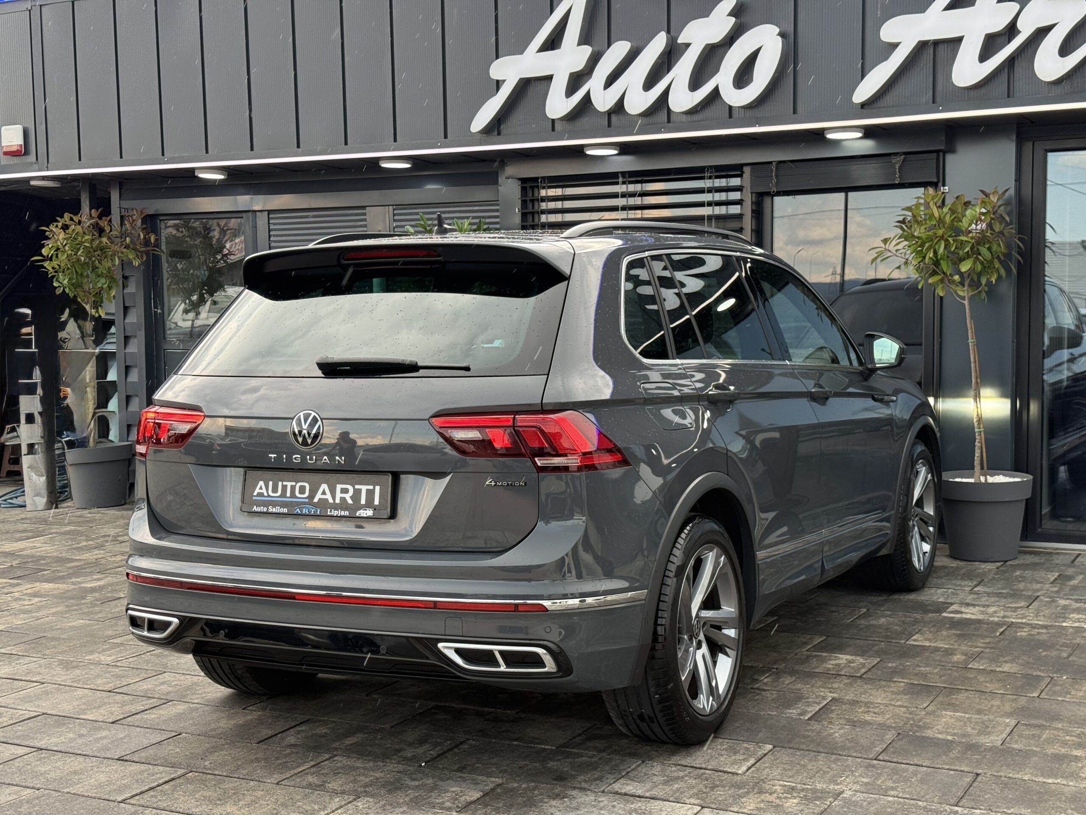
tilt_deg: -2.3
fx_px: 1506
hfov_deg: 39.7
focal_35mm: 48
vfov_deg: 30.3
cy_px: 408
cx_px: 543
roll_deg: +1.3
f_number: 1.78
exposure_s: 1/405
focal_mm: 6.76
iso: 80
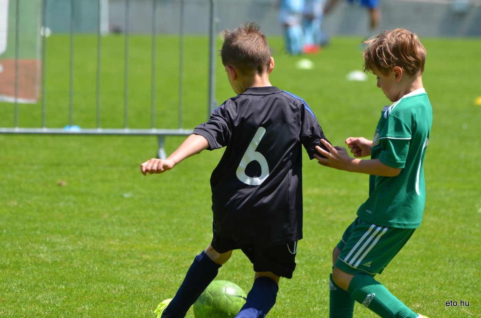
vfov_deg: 3.8
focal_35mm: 360
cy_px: 159
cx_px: 240
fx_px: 4800
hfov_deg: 5.7
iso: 200
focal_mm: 240
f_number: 6.3
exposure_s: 1/640
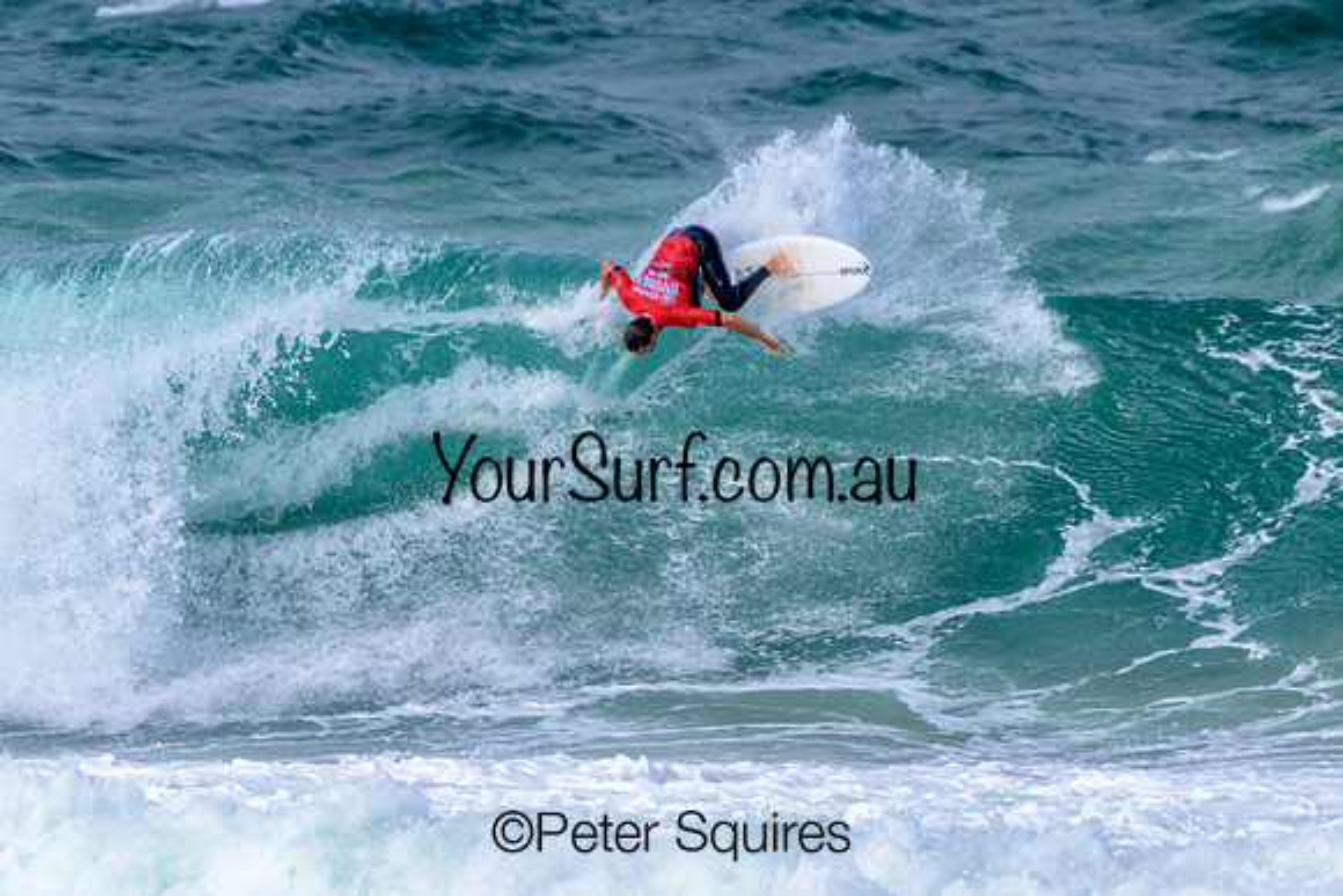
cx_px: 672
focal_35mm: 900
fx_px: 33581
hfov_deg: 2.3
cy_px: 448
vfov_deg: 1.5
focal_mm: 900
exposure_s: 1/2500
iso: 1100
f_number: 11
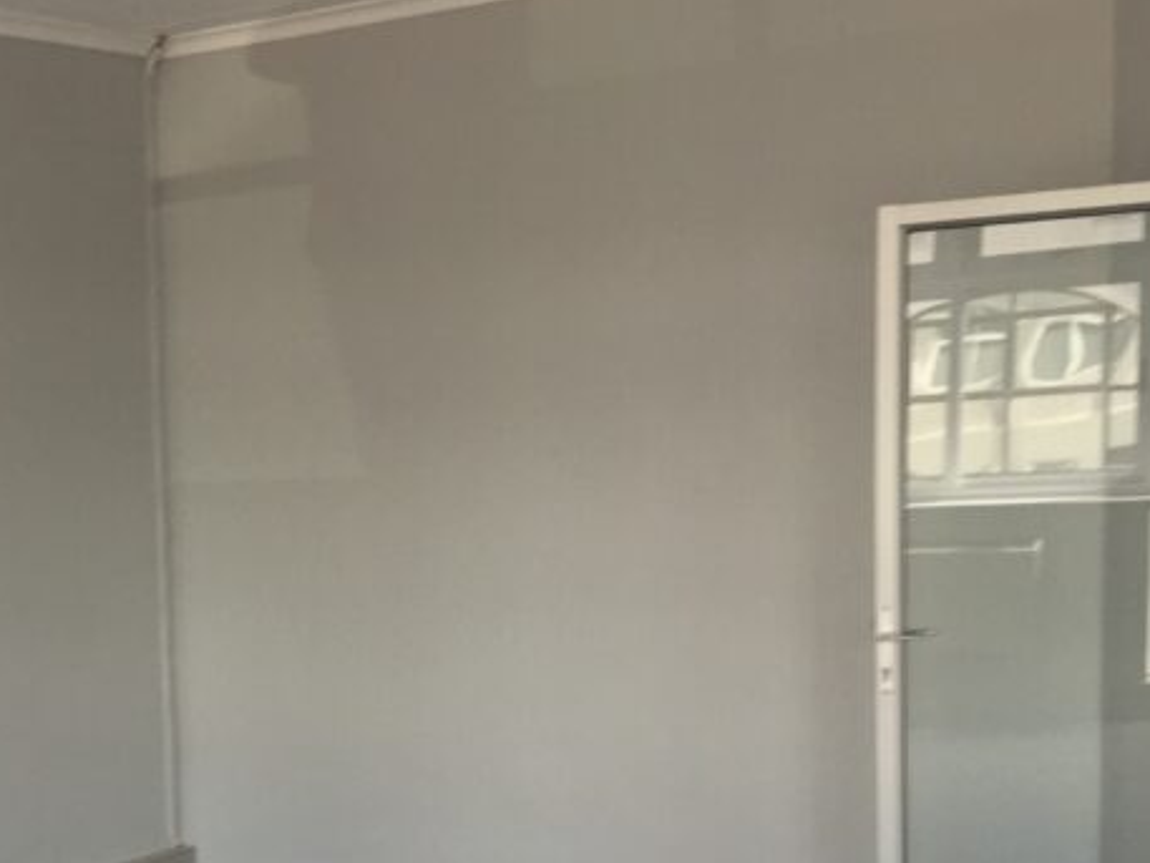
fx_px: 2160
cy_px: 664
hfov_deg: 28.7
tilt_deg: -10.4
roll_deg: +2.9
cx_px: 131
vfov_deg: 22.4
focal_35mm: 65
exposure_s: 1/100
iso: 40
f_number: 2.2
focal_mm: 4.15
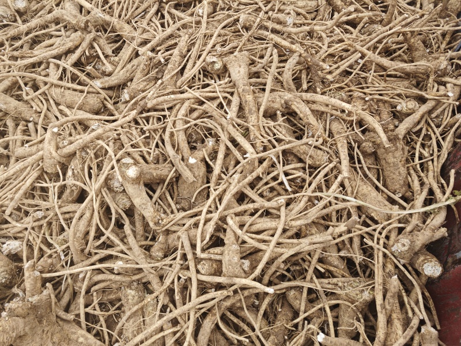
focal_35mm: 23
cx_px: 230
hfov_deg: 73.9
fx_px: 306
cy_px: 173
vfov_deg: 58.9
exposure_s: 1/202
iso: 50
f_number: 1.8
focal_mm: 5.43
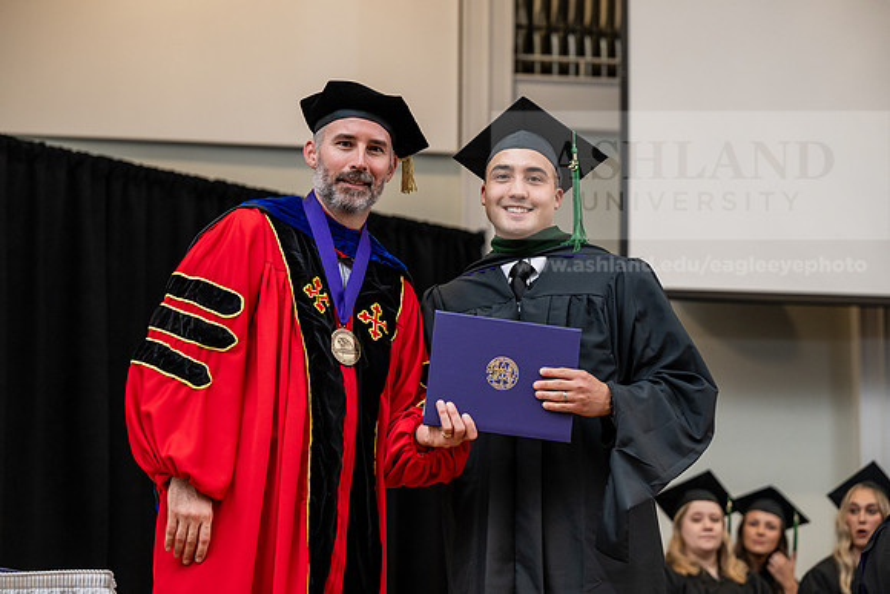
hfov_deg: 22.1
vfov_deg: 14.9
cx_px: 445
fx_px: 2275
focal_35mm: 92
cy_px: 297
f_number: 3.5
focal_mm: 92
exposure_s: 1/200
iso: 1600
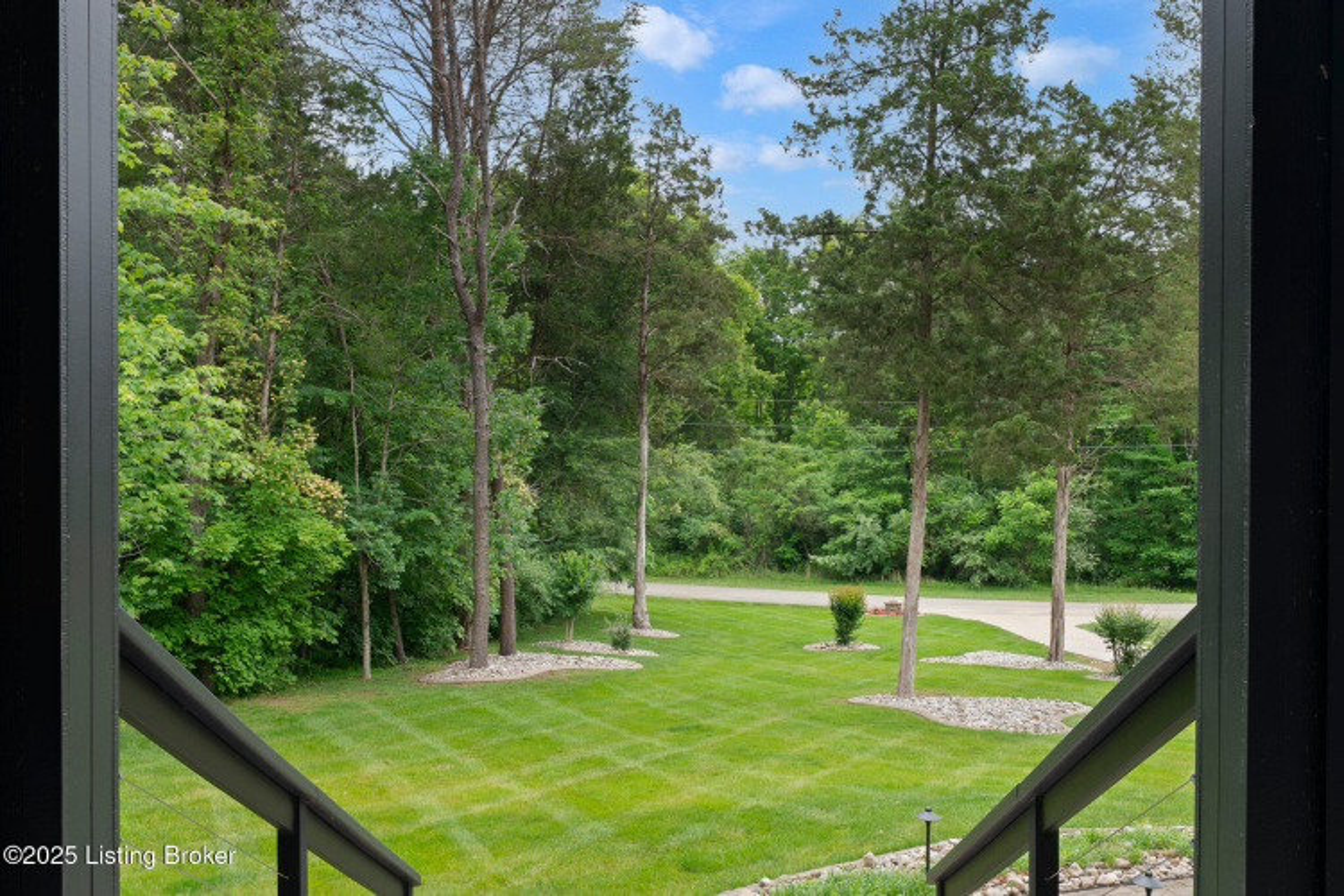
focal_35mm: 33
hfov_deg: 57.2
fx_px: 1232
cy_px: 448
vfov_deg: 40.0
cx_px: 672
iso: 100
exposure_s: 1/5
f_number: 8
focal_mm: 22
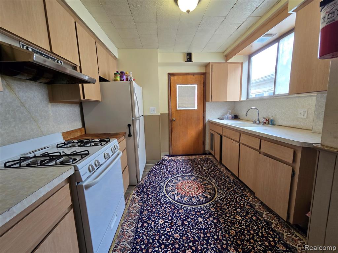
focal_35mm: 13
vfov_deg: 89.9
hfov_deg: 106.2
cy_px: 126
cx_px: 169
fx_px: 127
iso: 100
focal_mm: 2.2
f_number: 2.2
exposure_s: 1/60
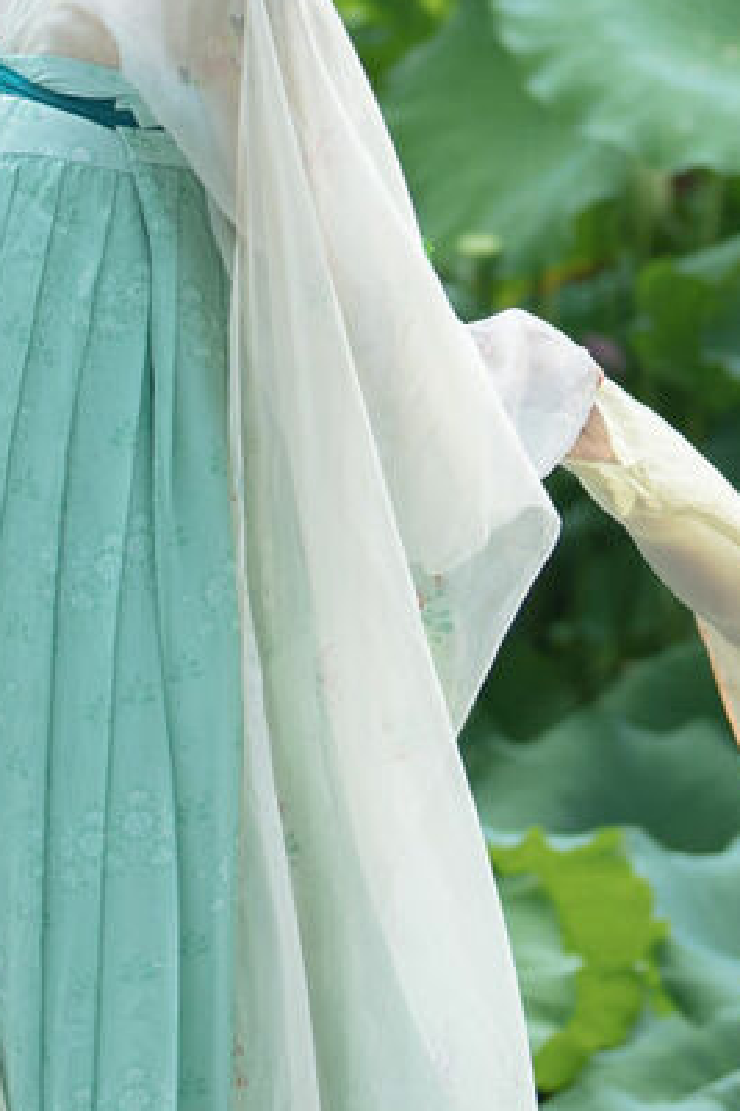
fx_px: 10677
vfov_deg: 5.9
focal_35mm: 346
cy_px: -21
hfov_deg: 4.0
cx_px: 574
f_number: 2.8
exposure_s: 1/500
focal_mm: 88
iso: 100
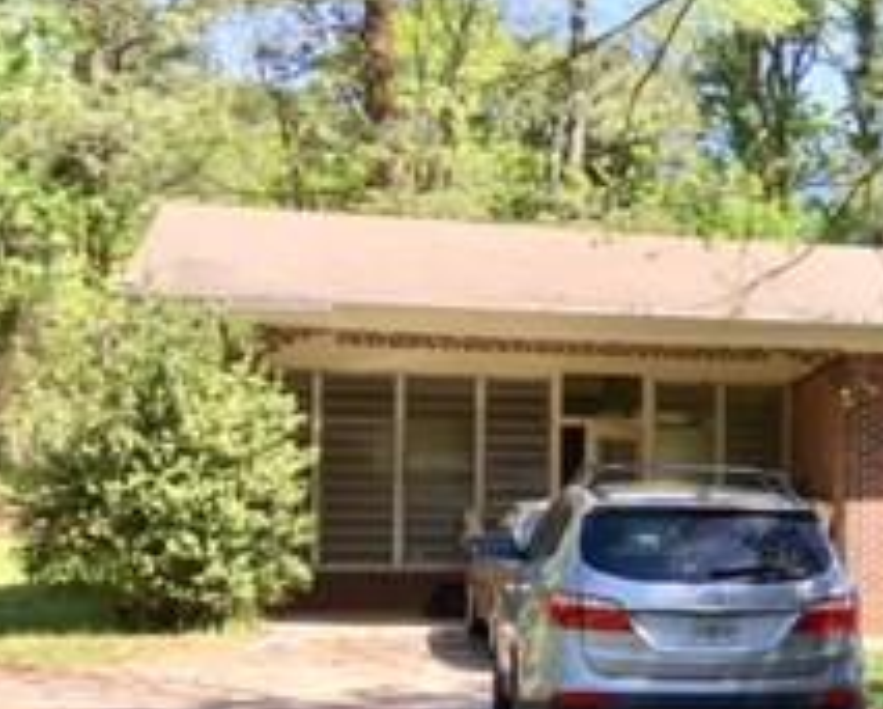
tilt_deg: +3.7
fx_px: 2224
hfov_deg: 19.7
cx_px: 1293
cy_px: 518
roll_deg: -0.3
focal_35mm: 85
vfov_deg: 18.0
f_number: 2.2
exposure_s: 1/530
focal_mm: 4.15
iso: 25
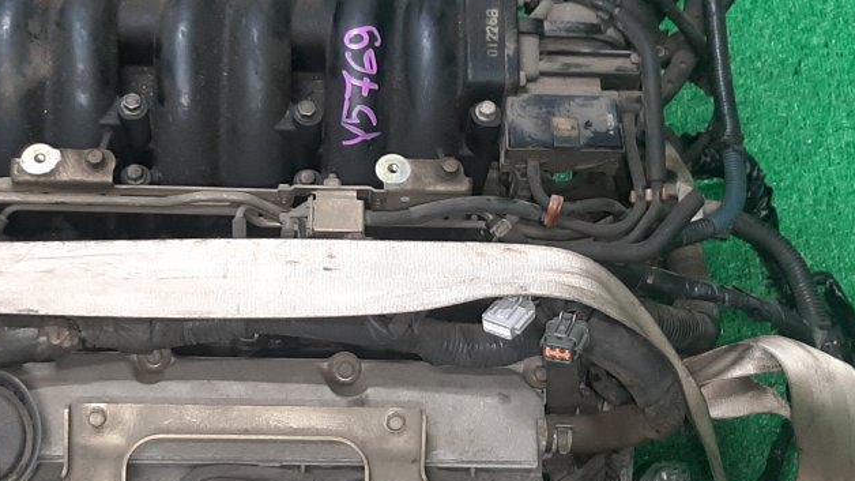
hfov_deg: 32.2
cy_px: 300
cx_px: 334
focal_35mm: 65
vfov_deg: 18.5
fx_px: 1473
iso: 141
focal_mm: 3.93
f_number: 1.7
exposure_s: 1/50
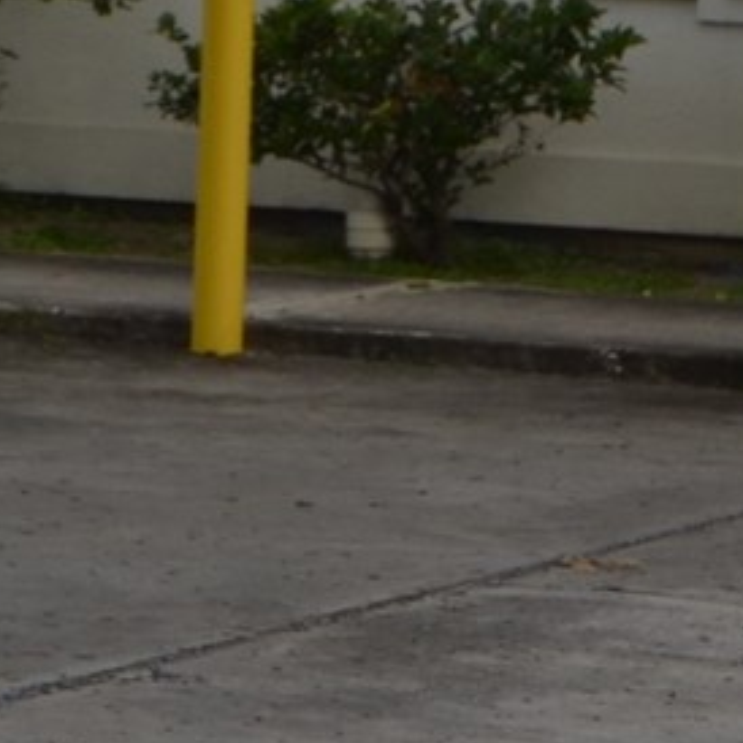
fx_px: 4905
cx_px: 168
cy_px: -472
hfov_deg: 8.6
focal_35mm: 202
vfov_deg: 8.4
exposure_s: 1/200
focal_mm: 20
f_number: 8
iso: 100
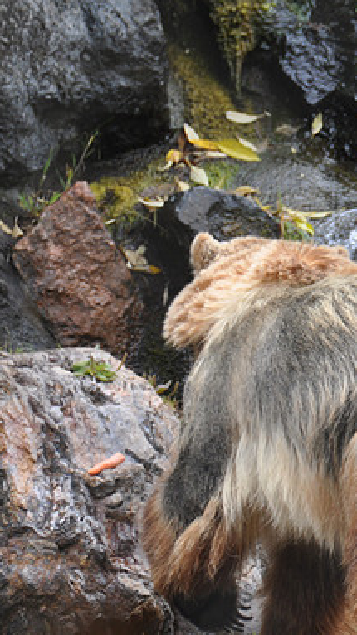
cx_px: 399
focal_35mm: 713
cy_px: 318
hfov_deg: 1.7
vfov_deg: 3.0
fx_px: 12018
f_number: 5.6
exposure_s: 1/250
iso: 320
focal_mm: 300
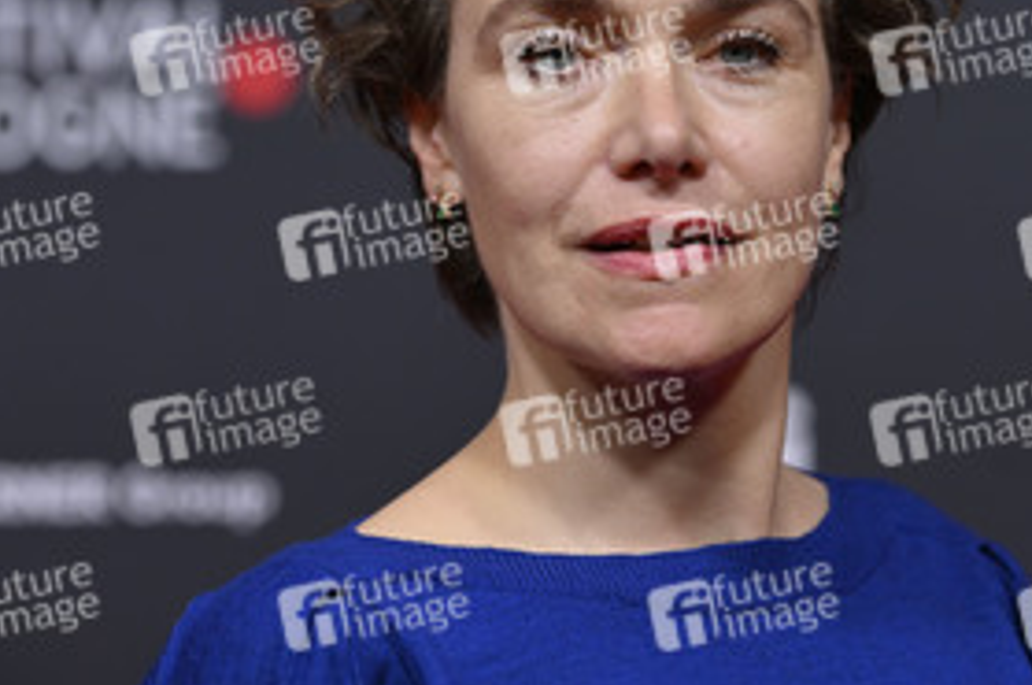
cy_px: 144
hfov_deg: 12.1
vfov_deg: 8.0
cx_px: 645
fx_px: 4865
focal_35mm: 170
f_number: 4.5
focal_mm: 105
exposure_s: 1/250
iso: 640
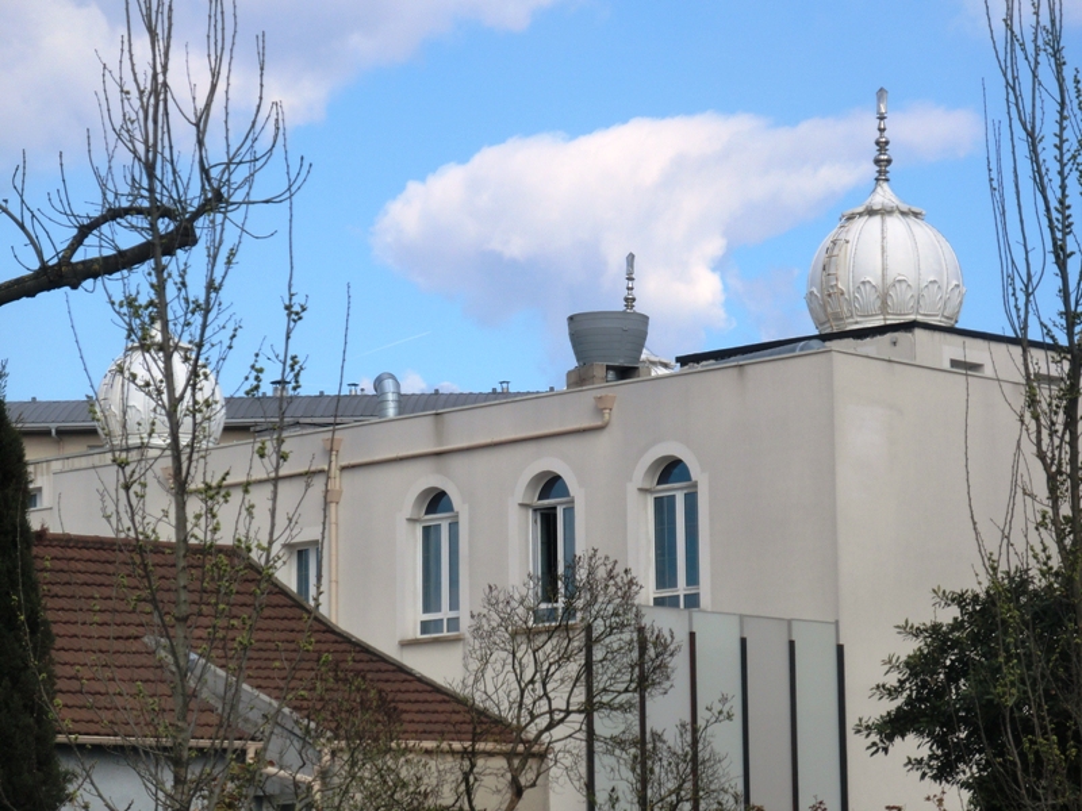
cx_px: 541
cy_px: 406
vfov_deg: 13.7
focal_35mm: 108
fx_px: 3376
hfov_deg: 18.2
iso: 100
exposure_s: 1/800
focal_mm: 19.1
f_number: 4.4
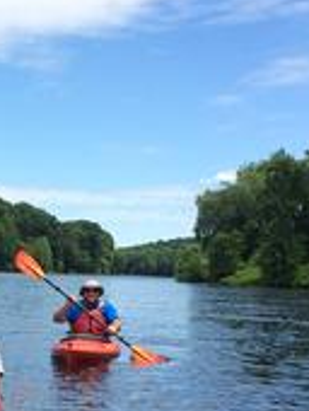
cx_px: -64
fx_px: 1045
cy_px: 358
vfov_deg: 21.8
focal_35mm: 88
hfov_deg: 16.1
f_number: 2.2
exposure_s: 1/1580
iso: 32
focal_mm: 4.12
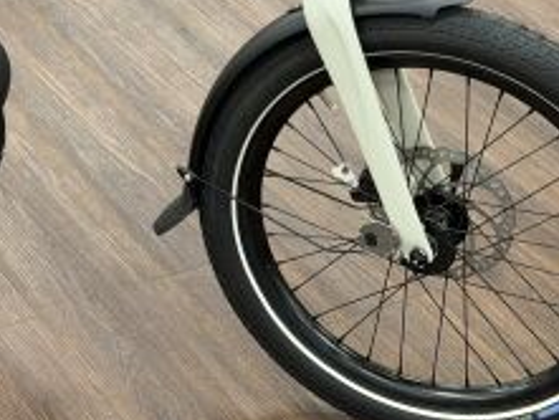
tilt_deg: -26.1
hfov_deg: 15.2
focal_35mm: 127
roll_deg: +0.4
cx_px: 5
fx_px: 2052
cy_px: -66
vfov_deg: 11.5
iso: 125
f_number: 1.78
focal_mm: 6.76
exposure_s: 1/50
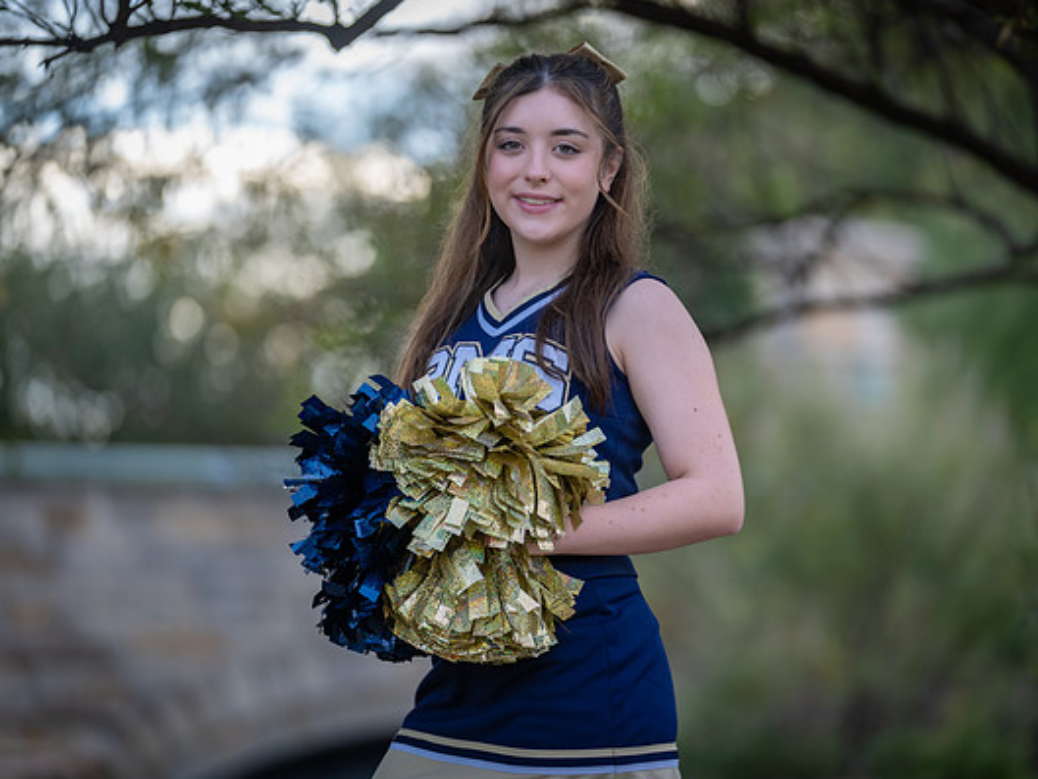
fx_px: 5069
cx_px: 525
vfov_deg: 8.8
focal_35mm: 169
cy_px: 385
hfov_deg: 11.7
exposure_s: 1/320
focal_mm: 150
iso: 160
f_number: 2.8
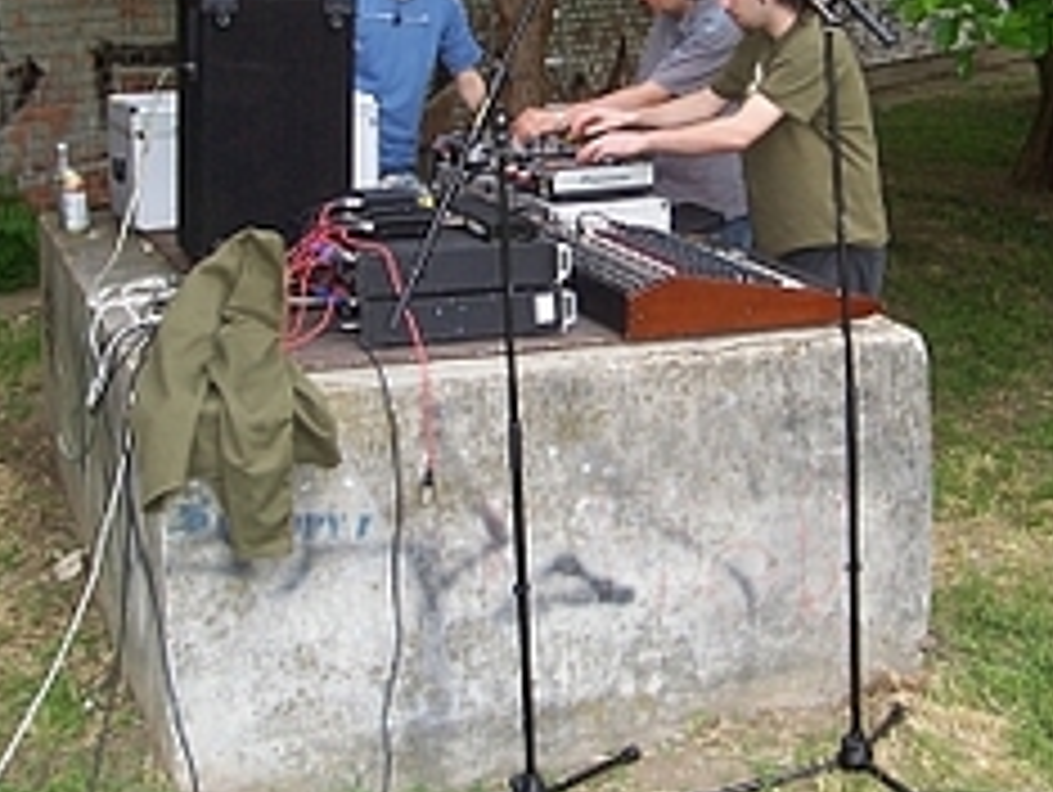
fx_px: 1766
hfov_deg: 33.1
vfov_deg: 25.1
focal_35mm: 58
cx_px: 626
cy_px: 225
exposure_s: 1/60
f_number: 2.7
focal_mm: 5.6
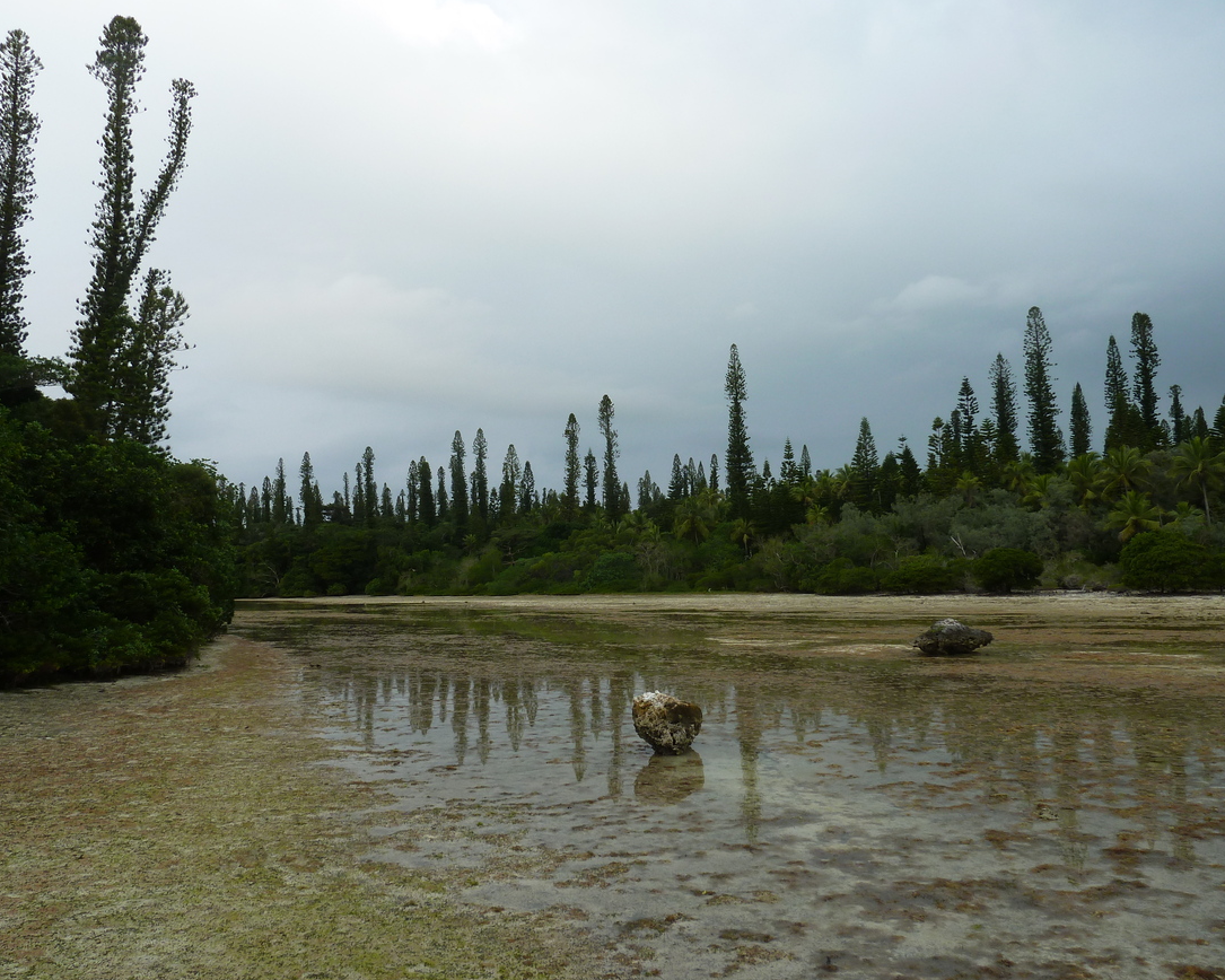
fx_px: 979
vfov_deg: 53.2
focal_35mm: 27
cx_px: 553
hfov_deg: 63.9
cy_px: 475
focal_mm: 4.1
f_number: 4
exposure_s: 1/125
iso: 80
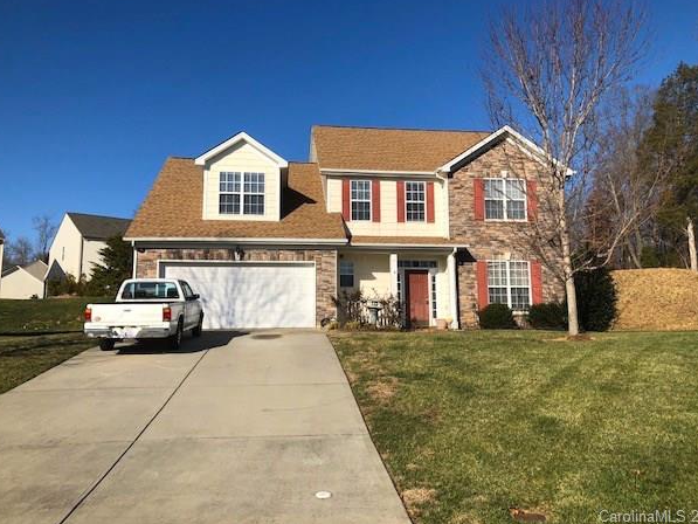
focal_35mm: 30
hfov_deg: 59.9
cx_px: 359
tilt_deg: +8.6
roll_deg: -0.1
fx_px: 605
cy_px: 247
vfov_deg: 46.8
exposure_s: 1/3040
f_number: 1.8
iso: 20
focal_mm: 3.99
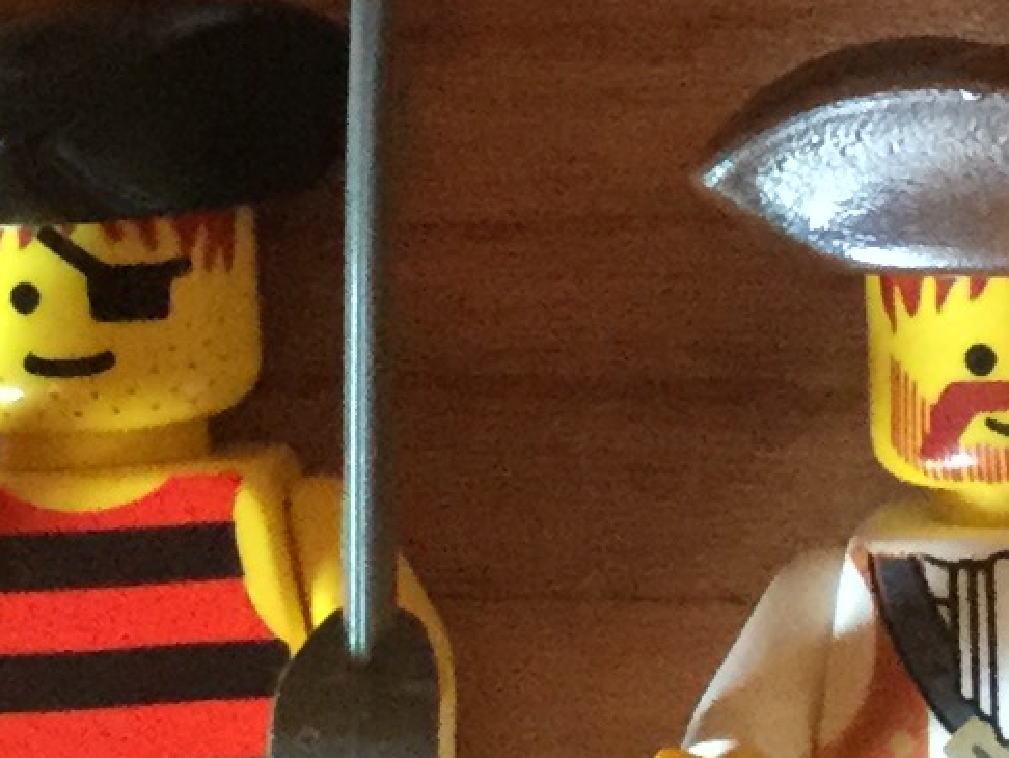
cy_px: -322
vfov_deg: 7.1
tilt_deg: -81.7
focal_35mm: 208
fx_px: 6066
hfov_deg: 9.4
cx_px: 990
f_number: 2.4
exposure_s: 1/25
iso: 200
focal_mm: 3.3
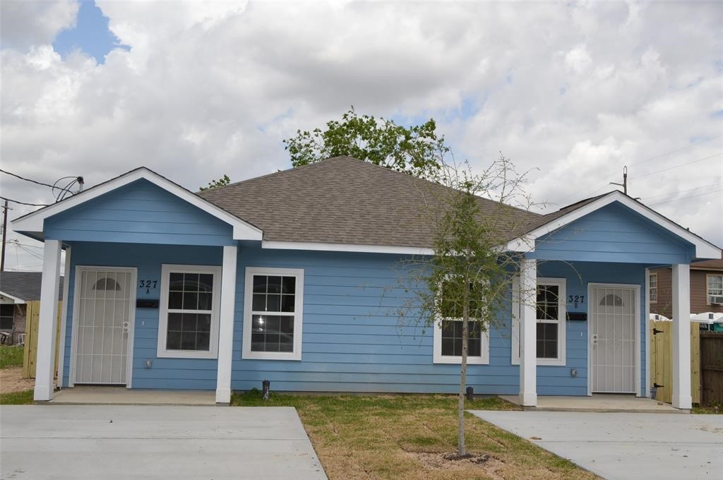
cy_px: 240
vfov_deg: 36.8
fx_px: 722
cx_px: 362
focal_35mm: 36
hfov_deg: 53.2
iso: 100
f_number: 10
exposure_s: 1/200
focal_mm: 24
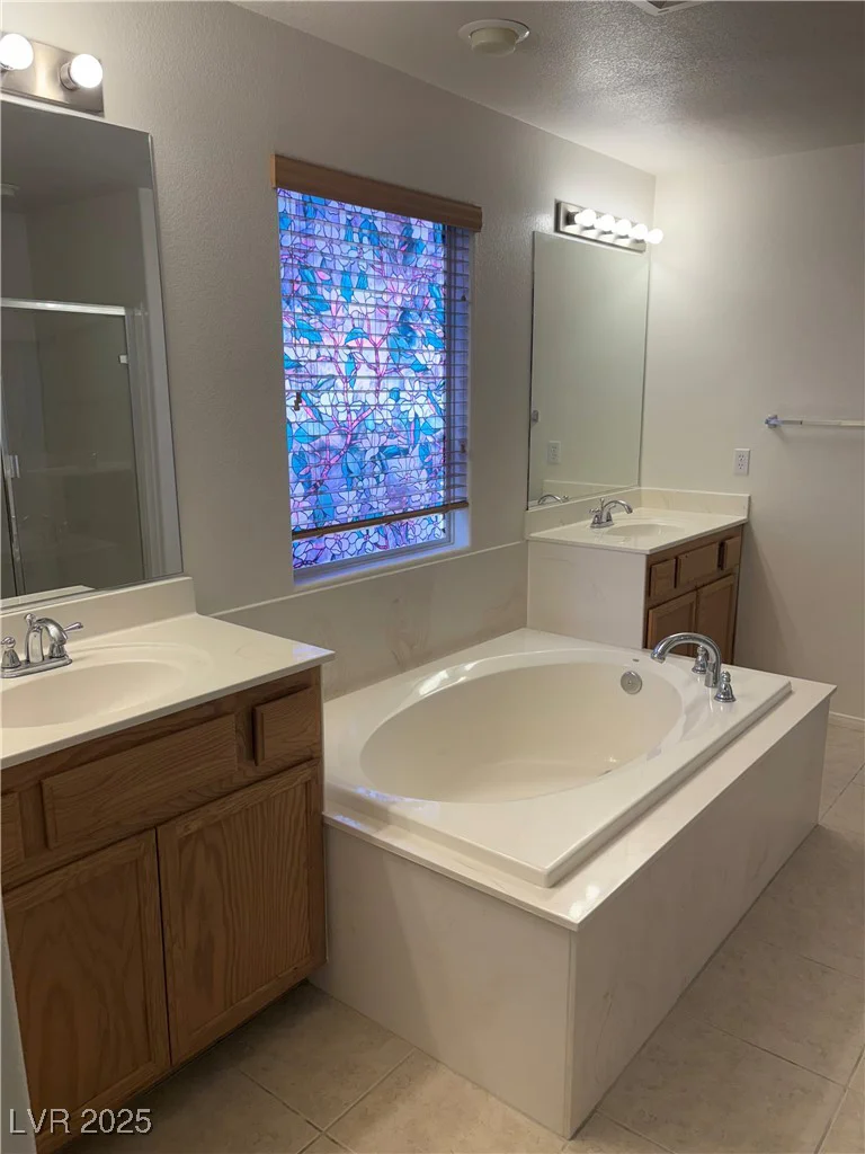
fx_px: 866
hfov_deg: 53.1
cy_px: 577
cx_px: 432
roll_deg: -0.2
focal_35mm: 26
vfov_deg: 67.3
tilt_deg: -12.5
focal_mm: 5.96
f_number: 1.6
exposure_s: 1/151
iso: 50
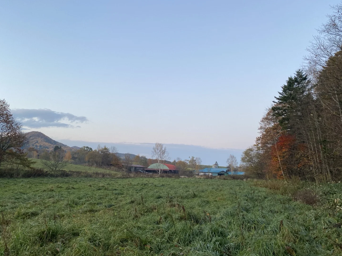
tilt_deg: +8.9
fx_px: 267
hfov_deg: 65.3
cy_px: 132
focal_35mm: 27
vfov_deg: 51.3
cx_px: 171
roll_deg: -1.6
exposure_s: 1/108
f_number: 1.8
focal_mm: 4.25
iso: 125
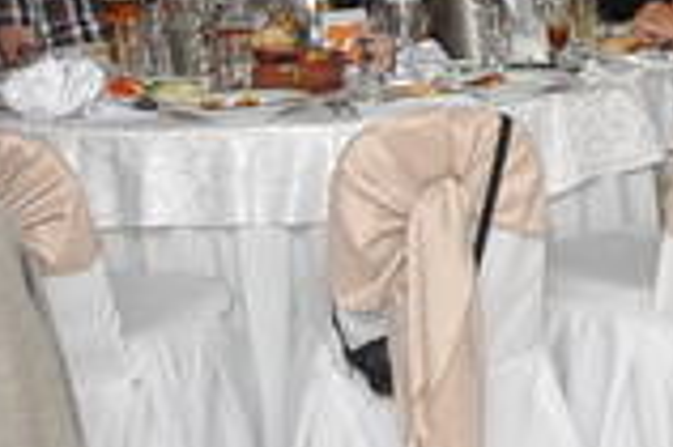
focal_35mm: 156
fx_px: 2913
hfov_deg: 12.5
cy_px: 26
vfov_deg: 8.7
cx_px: 1044
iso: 1600
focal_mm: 24
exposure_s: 1/160
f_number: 4
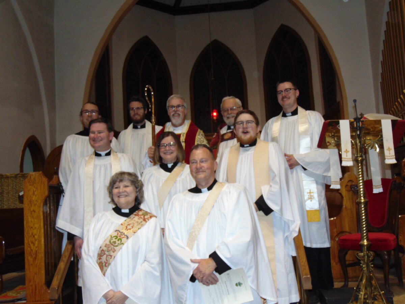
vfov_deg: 36.8
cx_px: 202
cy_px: 152
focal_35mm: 39
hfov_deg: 47.9
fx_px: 456
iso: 200
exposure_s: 1/60
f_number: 3.3
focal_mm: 6.9
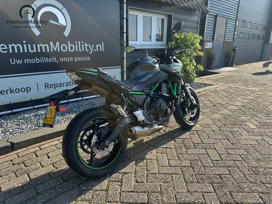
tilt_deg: -17.1
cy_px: 102
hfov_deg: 71.6
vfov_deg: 56.8
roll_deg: -1.4
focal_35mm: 24
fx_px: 189
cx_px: 136
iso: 80
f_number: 1.78
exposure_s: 1/1183
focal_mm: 6.86
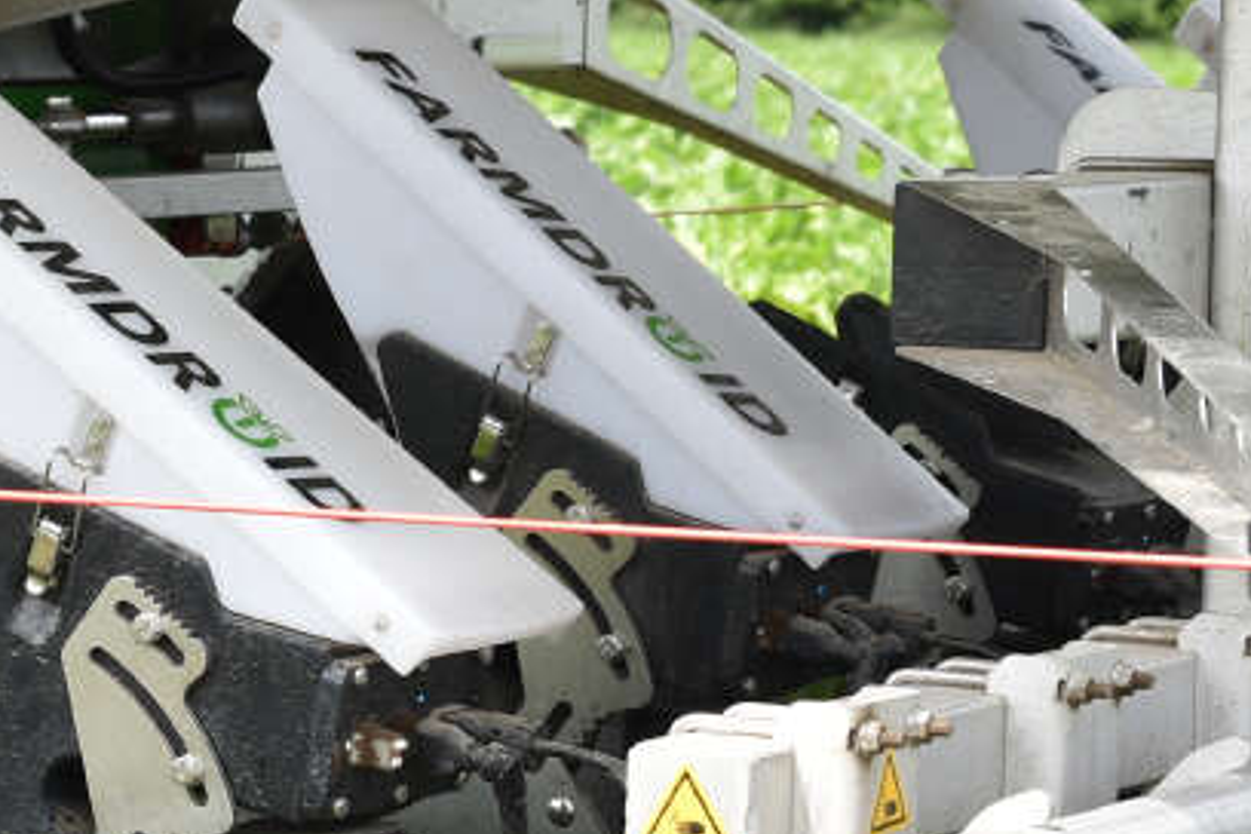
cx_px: 64
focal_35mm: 259
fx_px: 9000
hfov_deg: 7.9
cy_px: 506
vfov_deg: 5.3
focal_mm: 50
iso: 100
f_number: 6.3
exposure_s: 1/160
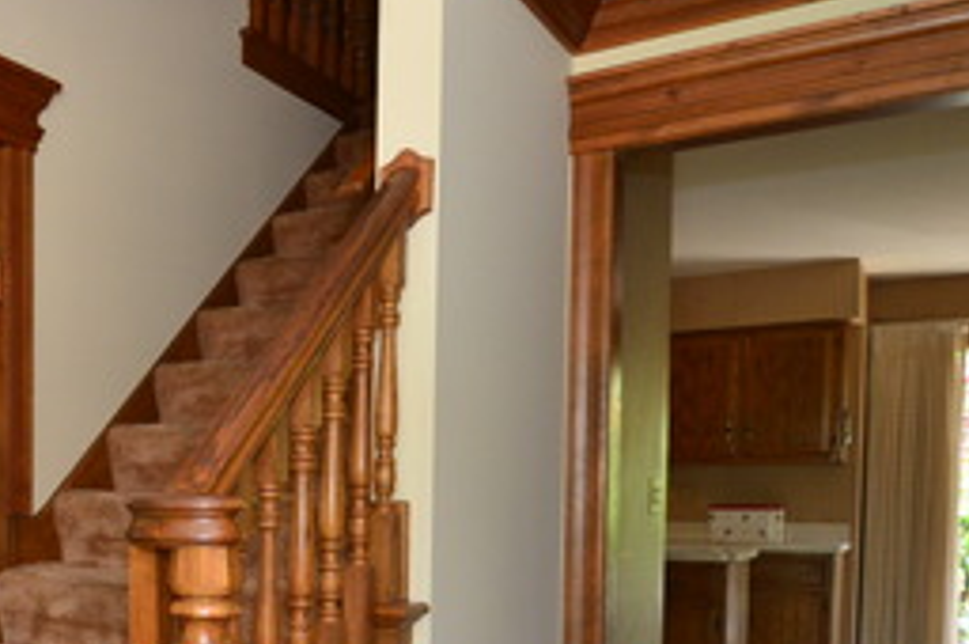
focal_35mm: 41
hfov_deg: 39.3
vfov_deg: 31.4
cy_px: 534
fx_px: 1109
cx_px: -79
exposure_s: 1/60
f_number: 6.3
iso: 800
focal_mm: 11
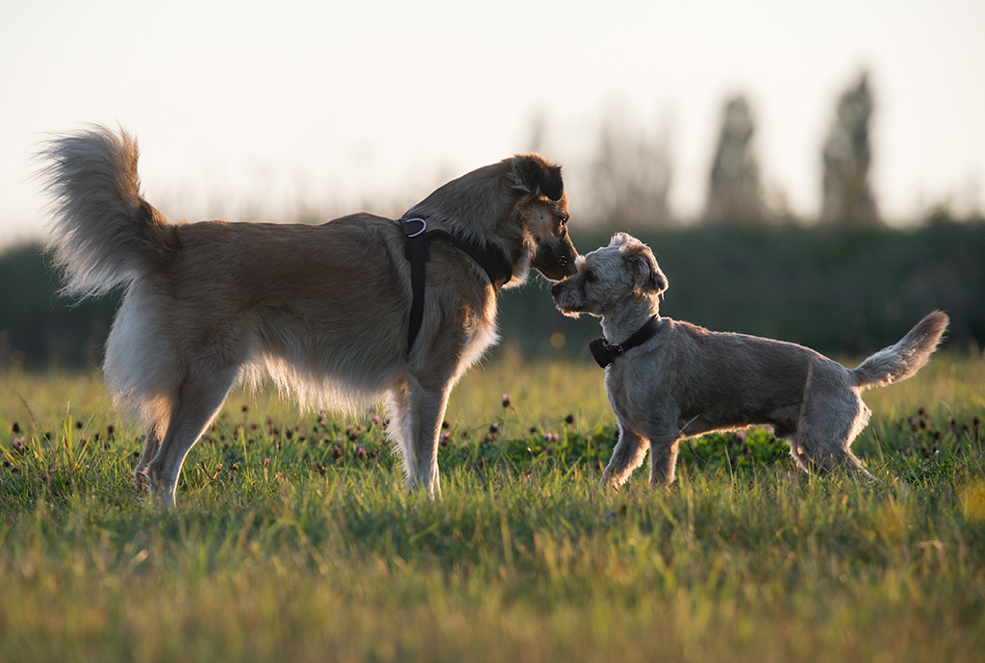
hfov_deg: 5.9
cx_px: 492
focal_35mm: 350
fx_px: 9603
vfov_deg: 4.0
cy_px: 332
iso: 800
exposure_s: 1/1250
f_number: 5.6
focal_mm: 350
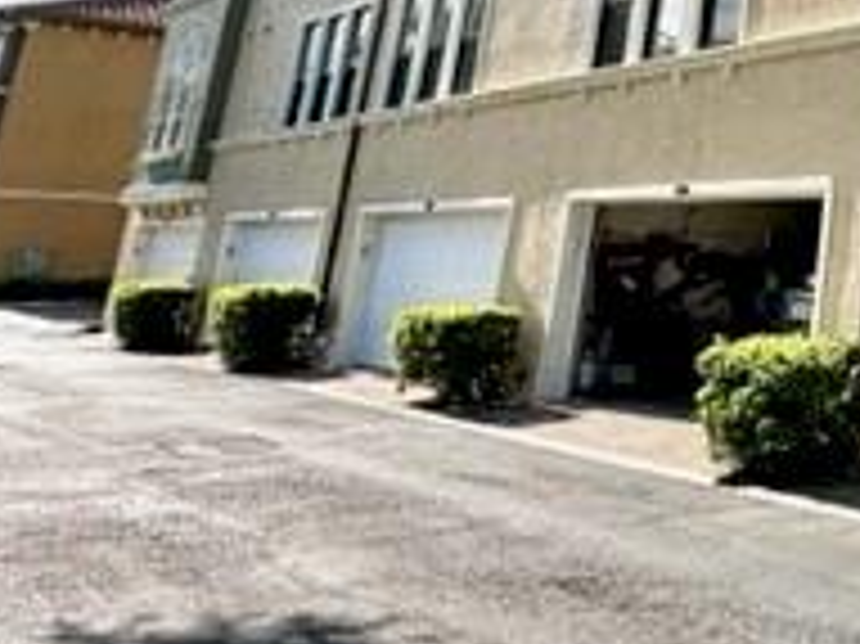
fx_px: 1167
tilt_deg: +15.0
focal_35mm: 47
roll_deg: -1.3
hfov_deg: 28.2
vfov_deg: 28.8
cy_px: -5
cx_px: 1265
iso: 40
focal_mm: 2.22
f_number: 2.2
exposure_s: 1/629
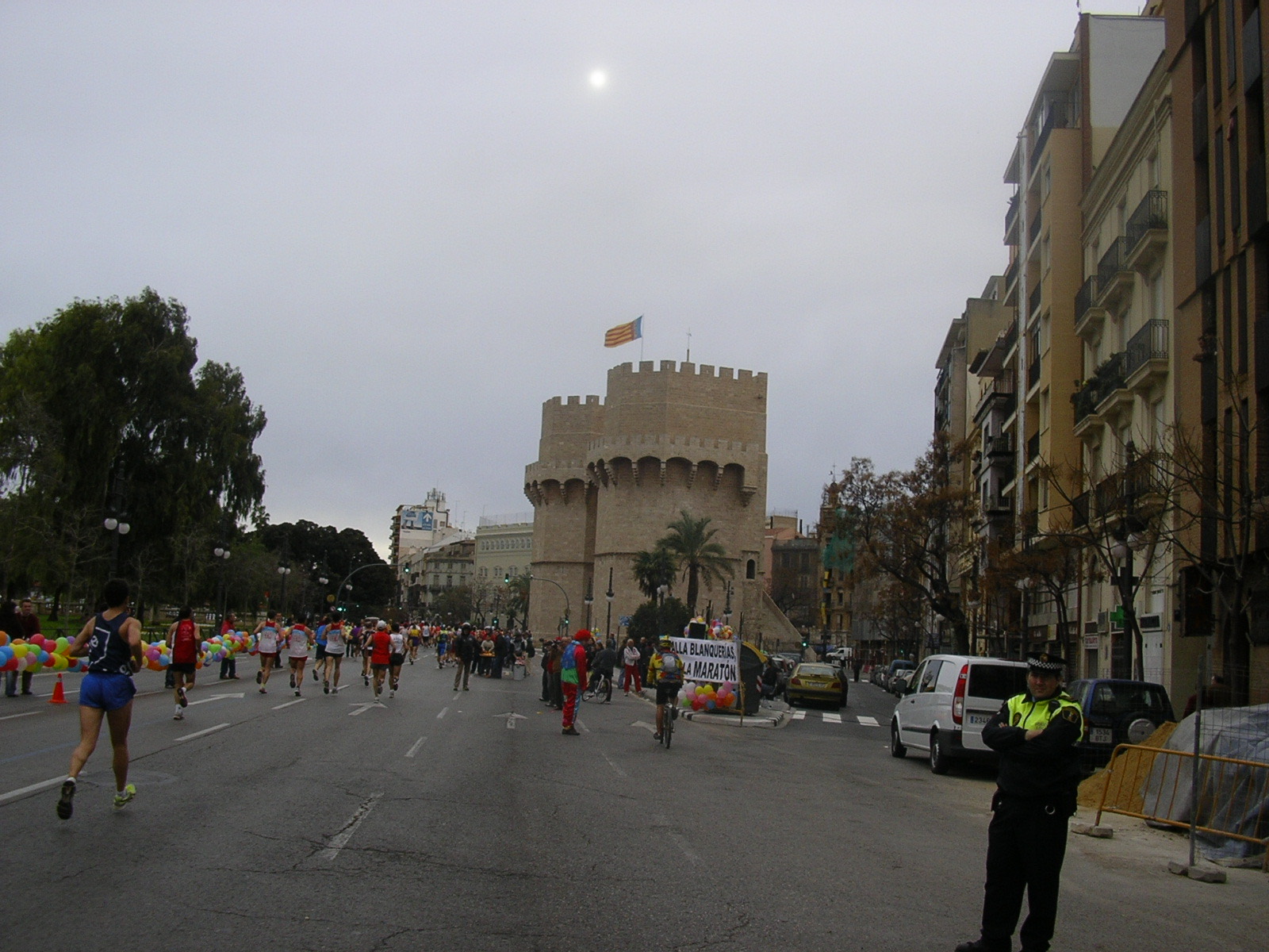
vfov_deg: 37.7
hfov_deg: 49.0
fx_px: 1393
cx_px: 634
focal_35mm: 38
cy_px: 476
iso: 50
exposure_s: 1/320
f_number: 4.1
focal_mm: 5.8
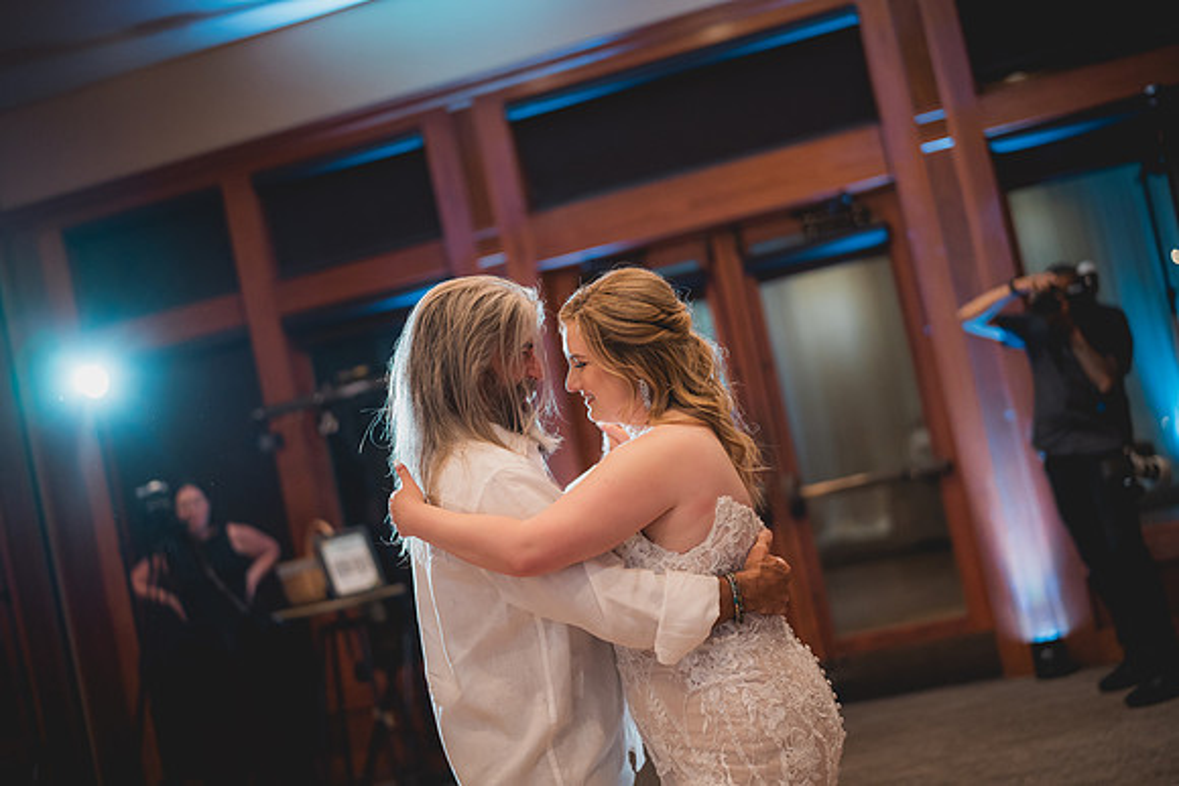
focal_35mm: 50
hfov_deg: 39.6
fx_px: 1638
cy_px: 393
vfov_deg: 27.0
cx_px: 590
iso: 1250
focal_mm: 50
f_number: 1.4
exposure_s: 1/400
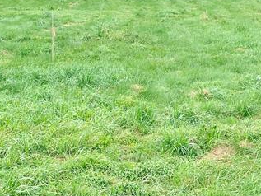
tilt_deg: +4.8
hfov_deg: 23.3
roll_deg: +4.5
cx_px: 125
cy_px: -38
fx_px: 634
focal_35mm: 84
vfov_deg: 16.8
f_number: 1.8
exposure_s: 1/1282
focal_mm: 4.25
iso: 25
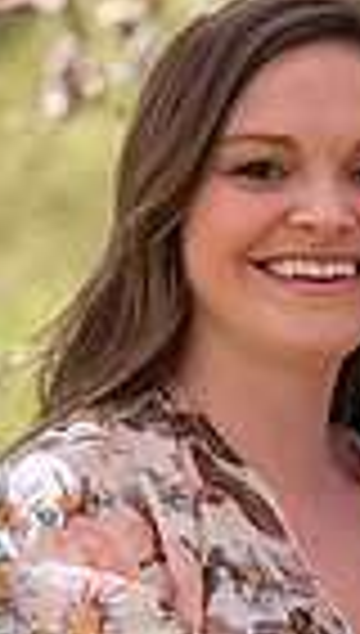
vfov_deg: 9.2
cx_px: 596
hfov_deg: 5.2
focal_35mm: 233
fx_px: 3928
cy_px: 571
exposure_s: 1/2000
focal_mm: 70
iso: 320
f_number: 2.8
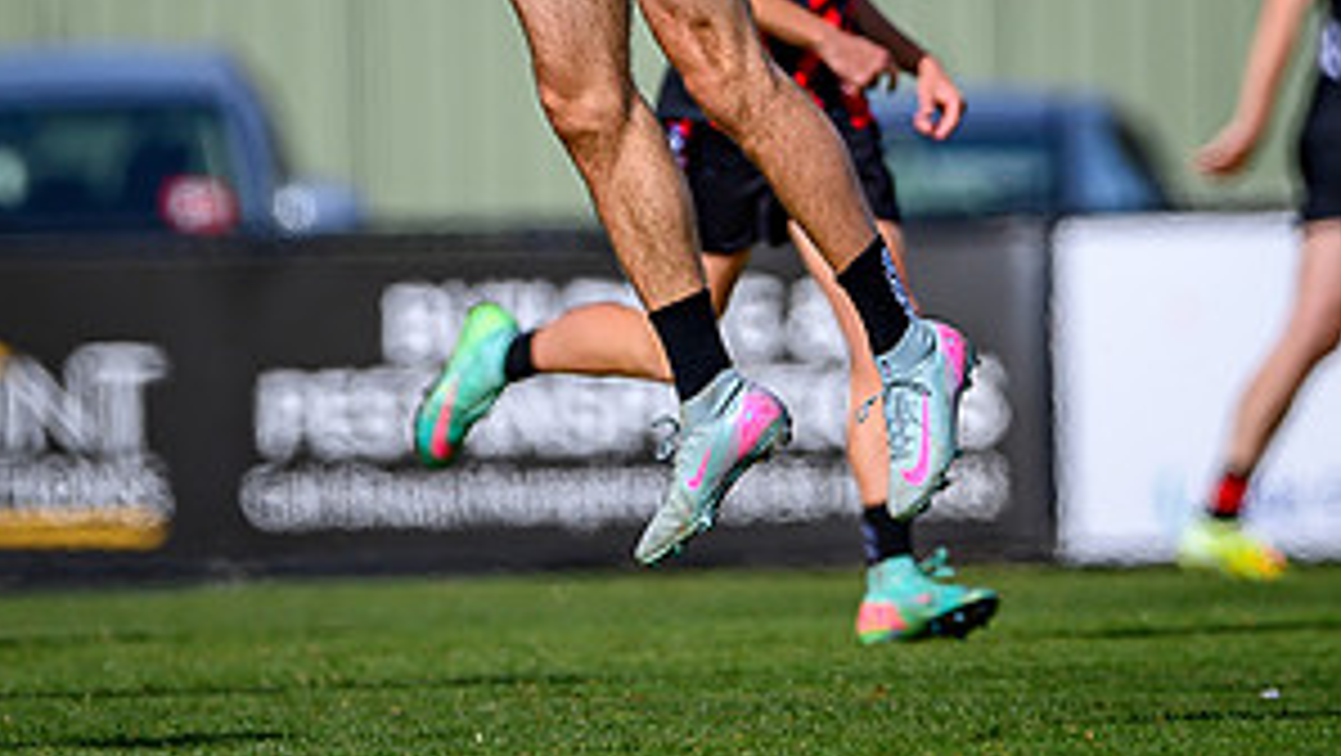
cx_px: 603
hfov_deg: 1.2
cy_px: -256
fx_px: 61833
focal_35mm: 1738
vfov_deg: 0.7
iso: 100
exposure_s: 1/1600
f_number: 4
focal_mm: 500
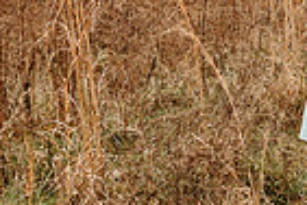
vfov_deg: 13.4
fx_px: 844
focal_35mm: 99
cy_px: -49
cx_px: 446
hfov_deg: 18.5
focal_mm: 24
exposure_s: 1/400
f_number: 3.2
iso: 160
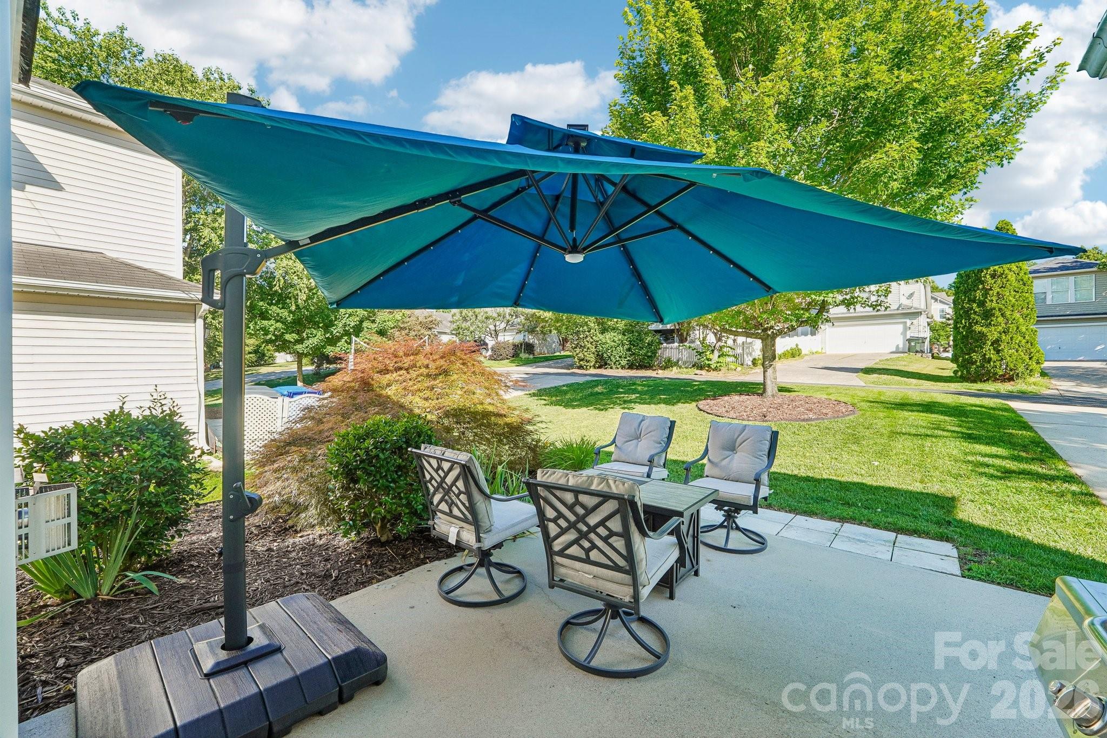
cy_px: 369
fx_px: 461
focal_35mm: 15
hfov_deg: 100.4
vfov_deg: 77.3
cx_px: 554
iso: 160
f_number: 8
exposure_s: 1/30
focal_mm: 10
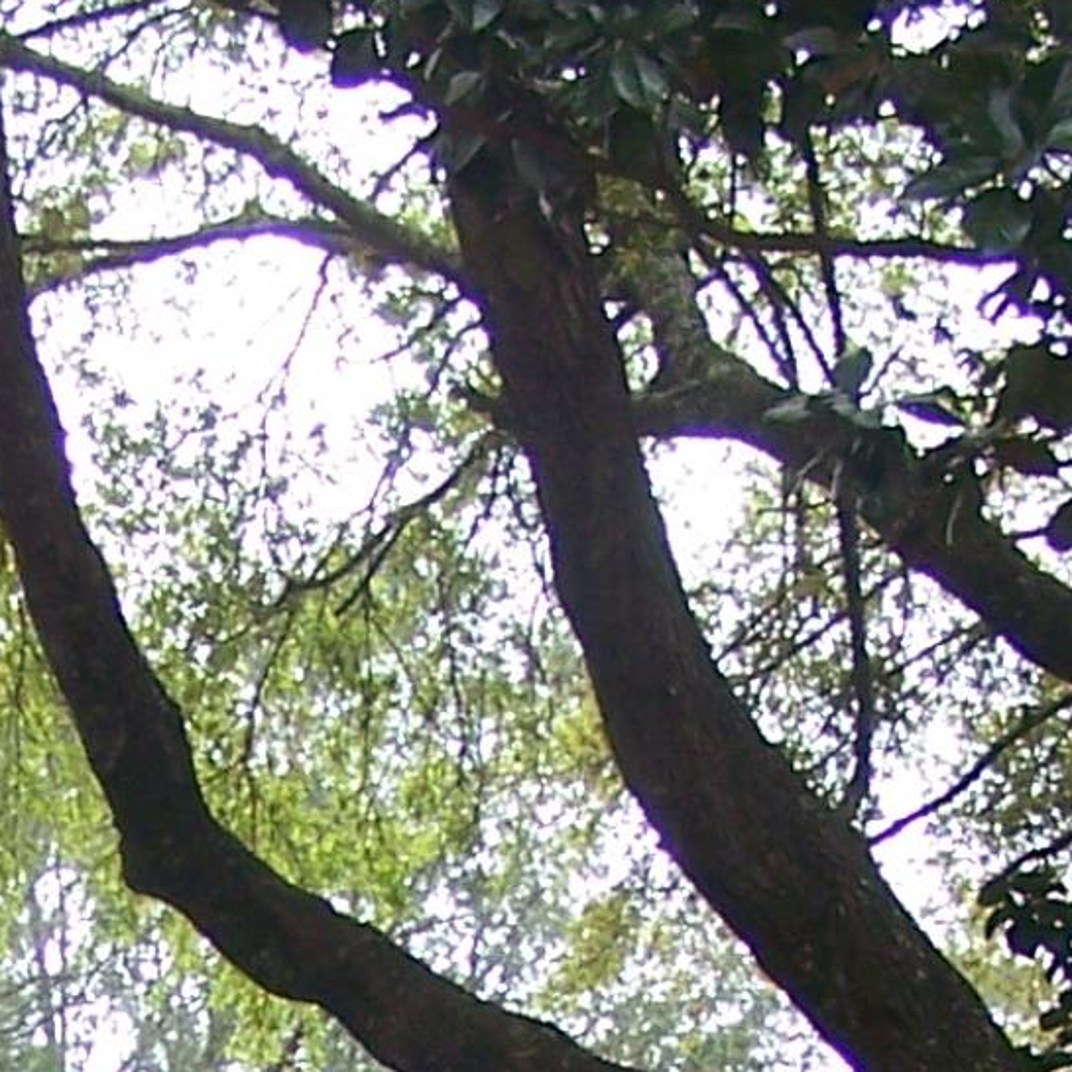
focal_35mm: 185
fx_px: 6482
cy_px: 1875
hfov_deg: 9.4
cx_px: 230
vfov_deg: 9.1
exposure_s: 1/320
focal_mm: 6.3
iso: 80
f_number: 2.8
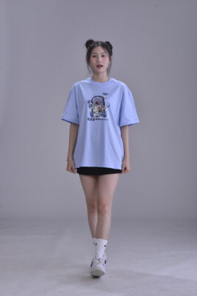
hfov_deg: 19.5
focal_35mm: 70
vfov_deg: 28.8
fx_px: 574
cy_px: 148
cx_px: 98
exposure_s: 1/200
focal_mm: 70
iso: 400
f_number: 9
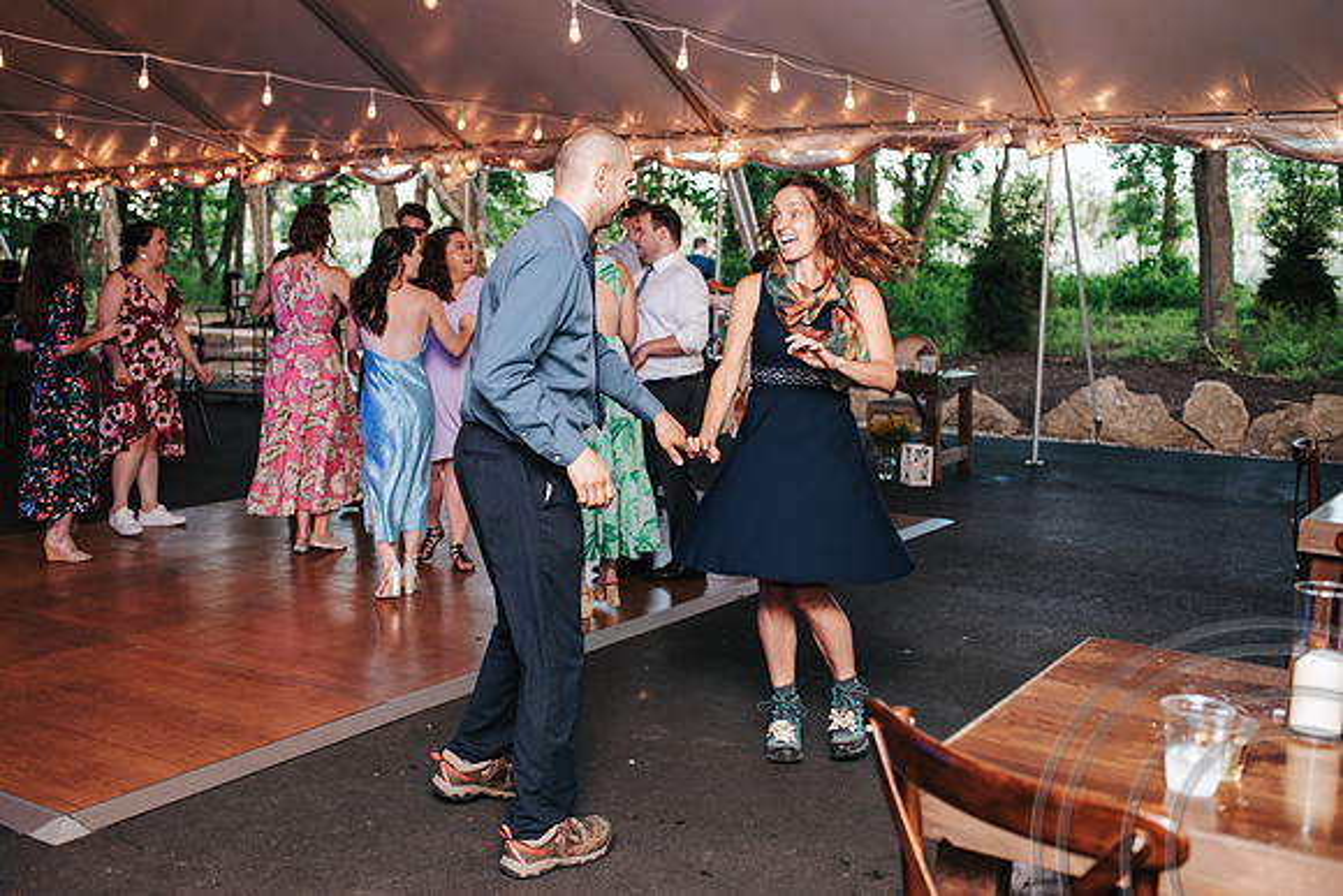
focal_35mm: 39
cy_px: 396
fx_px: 1457
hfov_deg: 49.4
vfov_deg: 34.2
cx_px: 594
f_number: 2.8
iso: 1000
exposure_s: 1/200
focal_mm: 35
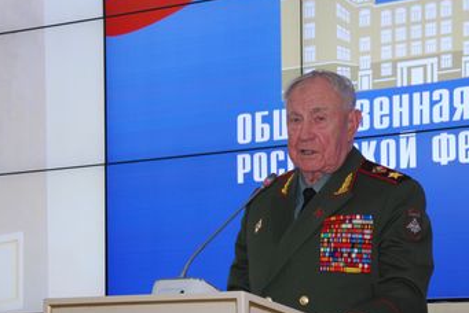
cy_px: 244
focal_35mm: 153
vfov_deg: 9.0
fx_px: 1995
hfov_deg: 13.4
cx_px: 309
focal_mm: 58
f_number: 5.3
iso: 400
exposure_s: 1/60
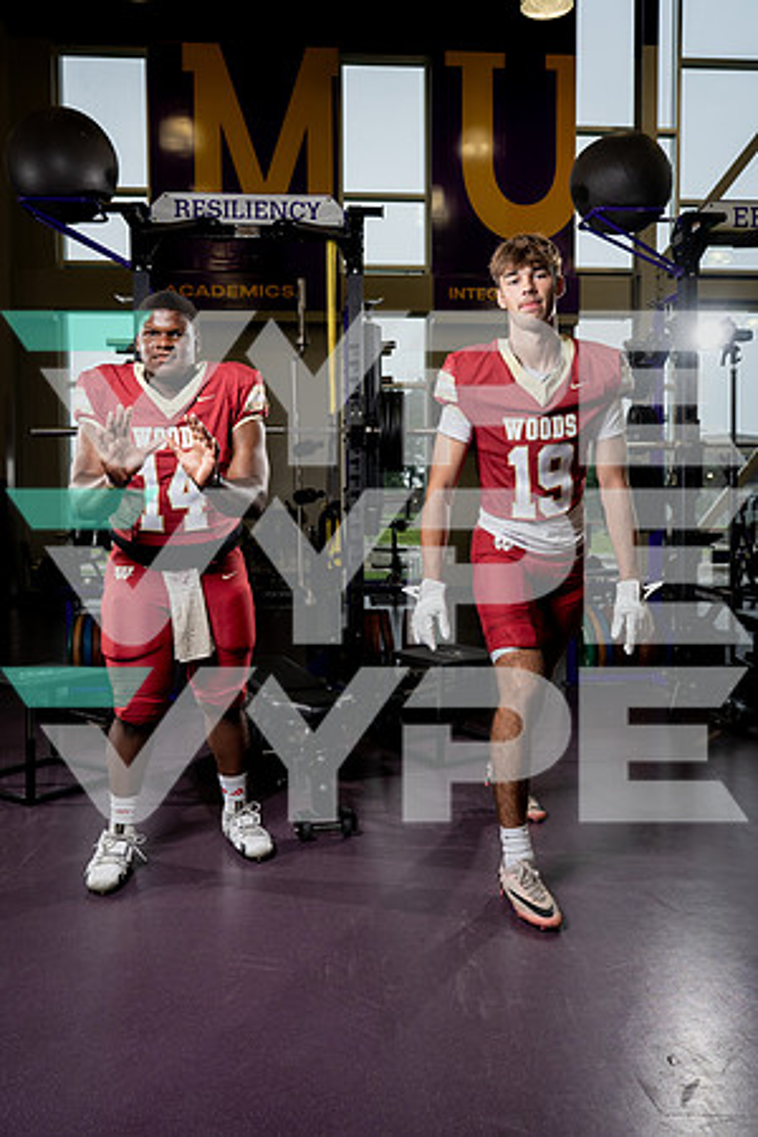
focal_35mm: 30
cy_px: 568
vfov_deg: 61.9
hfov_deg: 43.6
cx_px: 379
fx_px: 947
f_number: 5.6
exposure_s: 1/250
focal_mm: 30
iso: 640
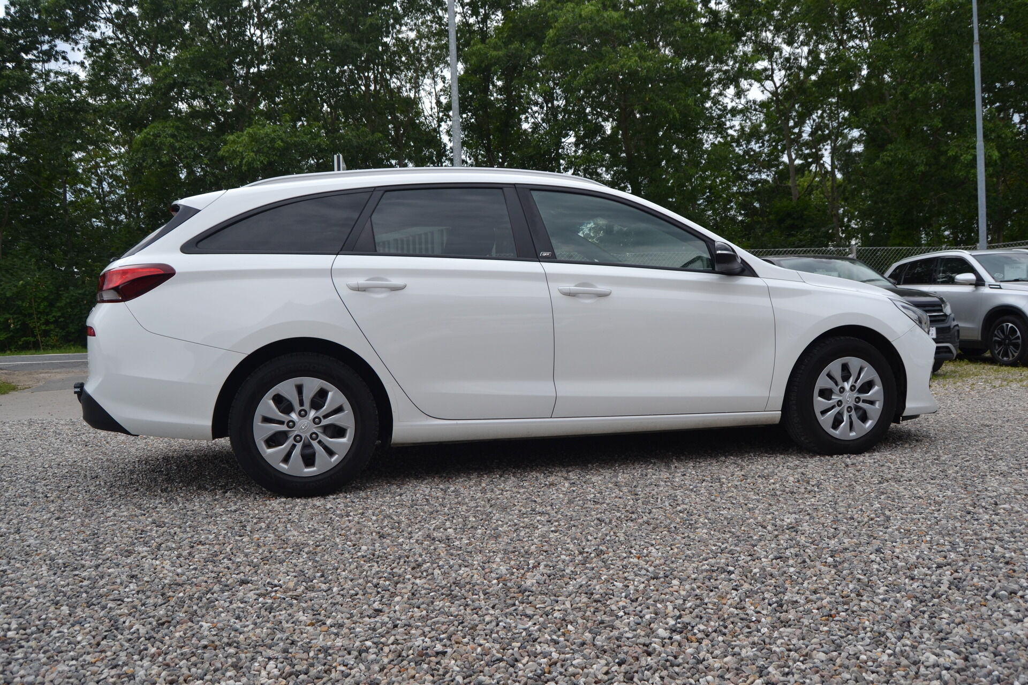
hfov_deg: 67.4
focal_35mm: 27
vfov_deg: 47.9
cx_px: 514
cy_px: 342
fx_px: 771
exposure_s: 1/160
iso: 100
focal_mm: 18
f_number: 6.3
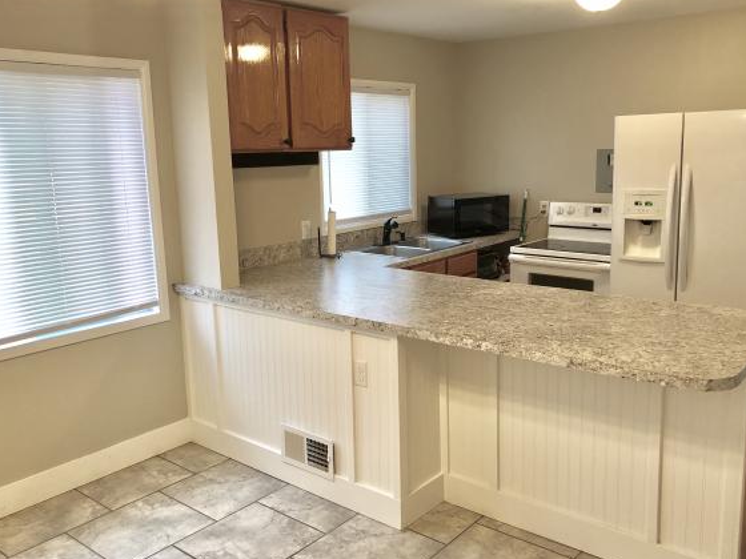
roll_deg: +1.3
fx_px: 690
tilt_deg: -10.9
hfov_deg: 56.8
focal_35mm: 32
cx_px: 377
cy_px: 266
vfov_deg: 44.1
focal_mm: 4
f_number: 1.8
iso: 32
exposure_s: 1/30
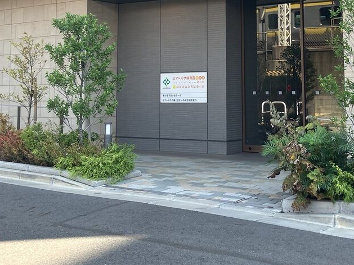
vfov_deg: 25.0
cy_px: 30
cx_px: 218
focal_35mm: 57
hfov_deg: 33.6
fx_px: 583
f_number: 1.8
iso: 25
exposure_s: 1/218
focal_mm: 3.99
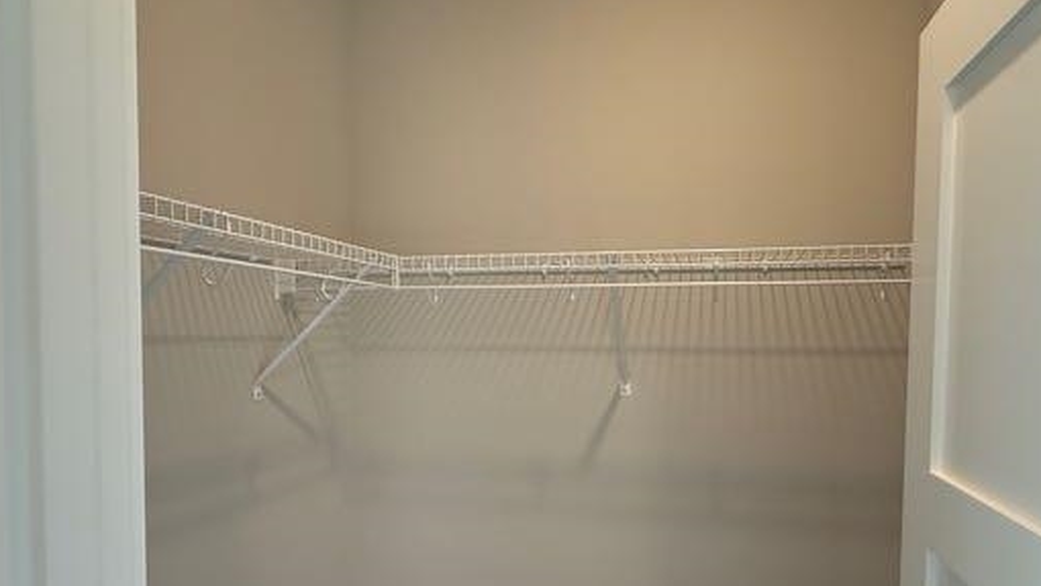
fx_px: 690
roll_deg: -0.5
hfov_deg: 73.9
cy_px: 371
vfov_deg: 45.6
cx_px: 563
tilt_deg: -2.2
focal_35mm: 25
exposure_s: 1/120
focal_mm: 2.22
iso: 200
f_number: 2.2
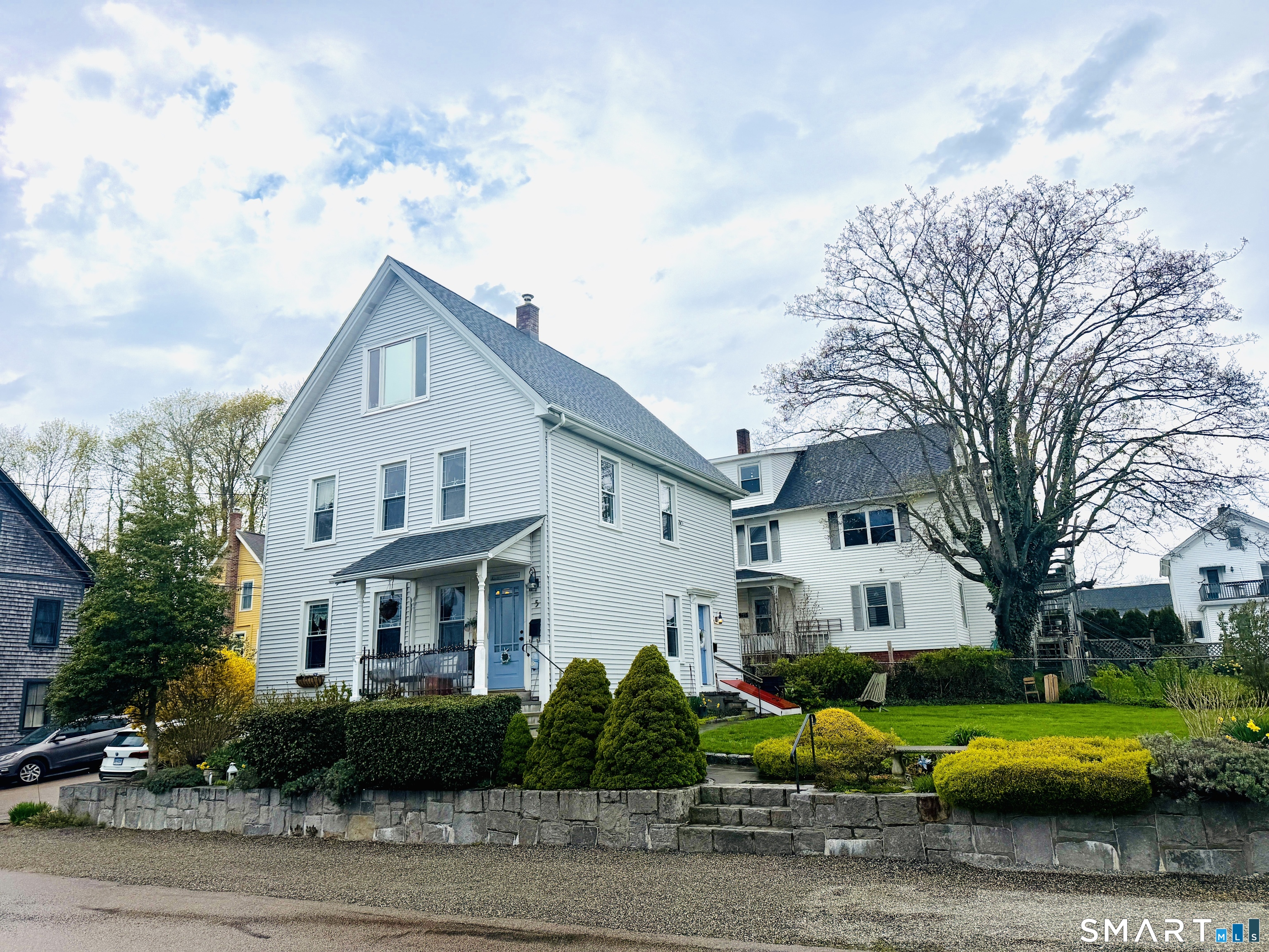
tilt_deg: +14.9
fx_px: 880
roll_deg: +1.8
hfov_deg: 71.6
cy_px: 476
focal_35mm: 24
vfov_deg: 56.8
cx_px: 634
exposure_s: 1/7353
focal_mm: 6.76
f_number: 1.78
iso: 80
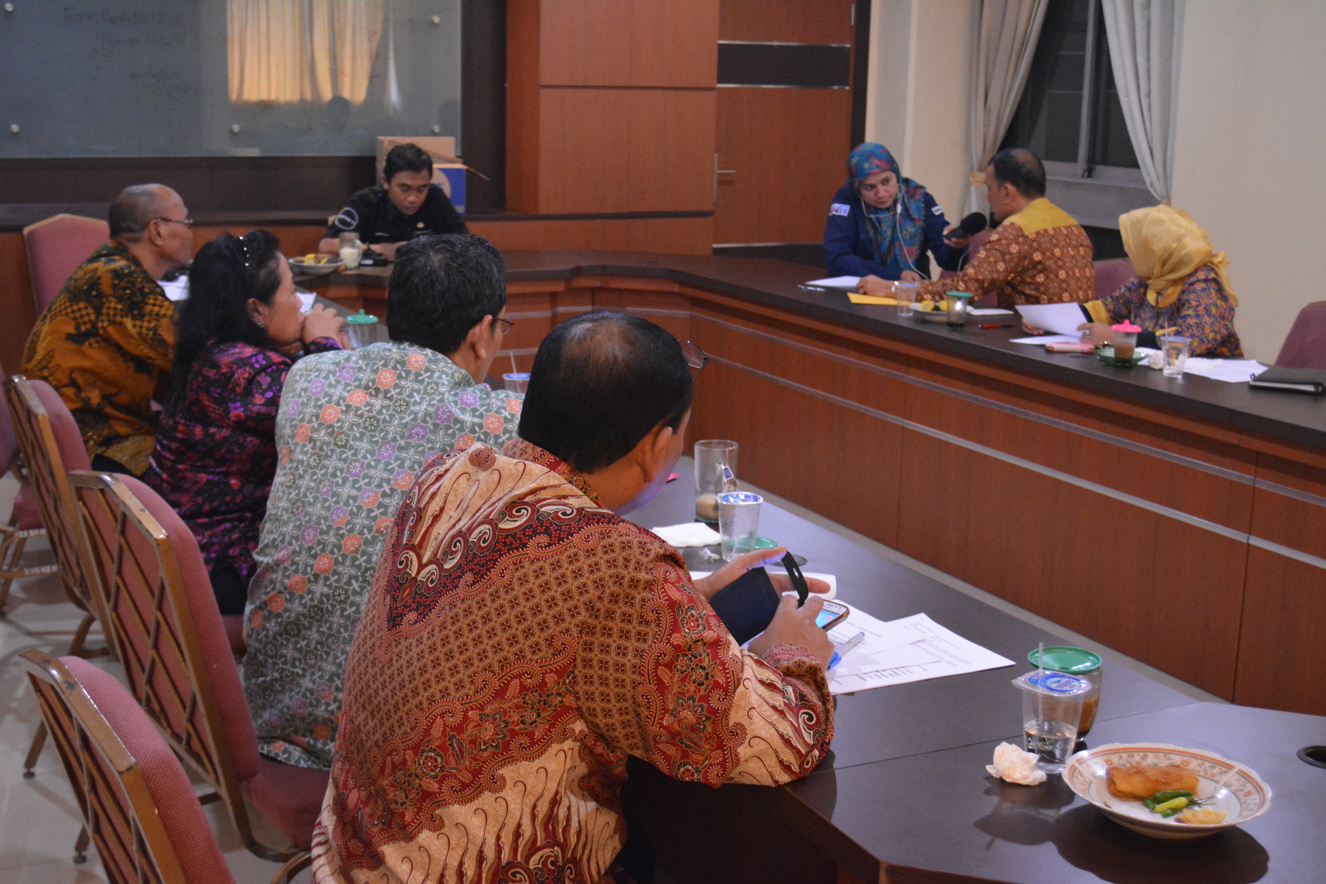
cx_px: 663
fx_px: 1713
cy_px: 442
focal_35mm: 46
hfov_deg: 42.3
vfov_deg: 28.9
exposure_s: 1/30
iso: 3200
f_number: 4.2
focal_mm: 31
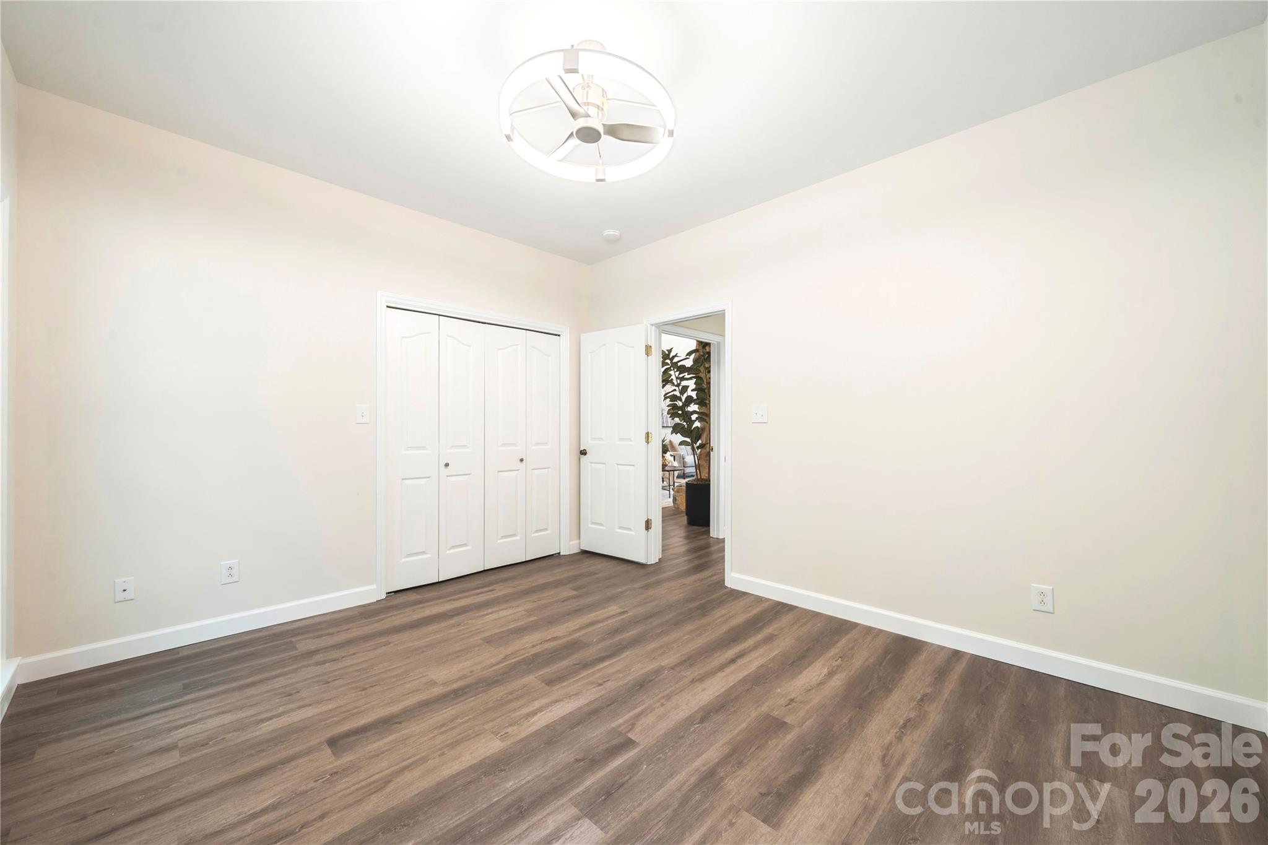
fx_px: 458
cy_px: 422
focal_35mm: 13
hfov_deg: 108.3
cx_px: 634
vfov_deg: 85.4
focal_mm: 13
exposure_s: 1.3
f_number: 9
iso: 125
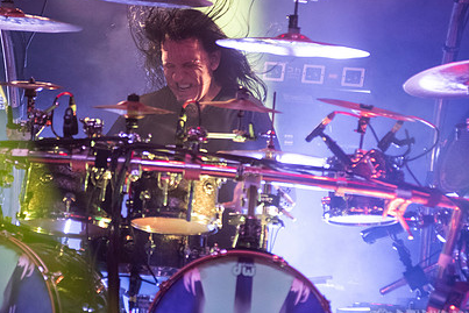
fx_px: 4744
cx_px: 165
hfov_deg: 5.7
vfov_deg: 3.8
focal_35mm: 364
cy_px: 65
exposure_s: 1/320
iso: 2500
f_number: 3.2
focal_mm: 200
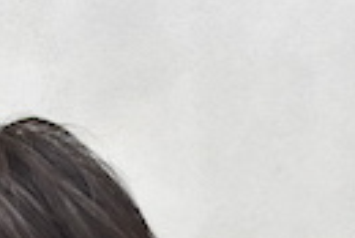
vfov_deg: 6.2
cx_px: 254
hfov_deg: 9.8
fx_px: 2073
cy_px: 633
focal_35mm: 210
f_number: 5.6
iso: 800
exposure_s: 1/100
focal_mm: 26
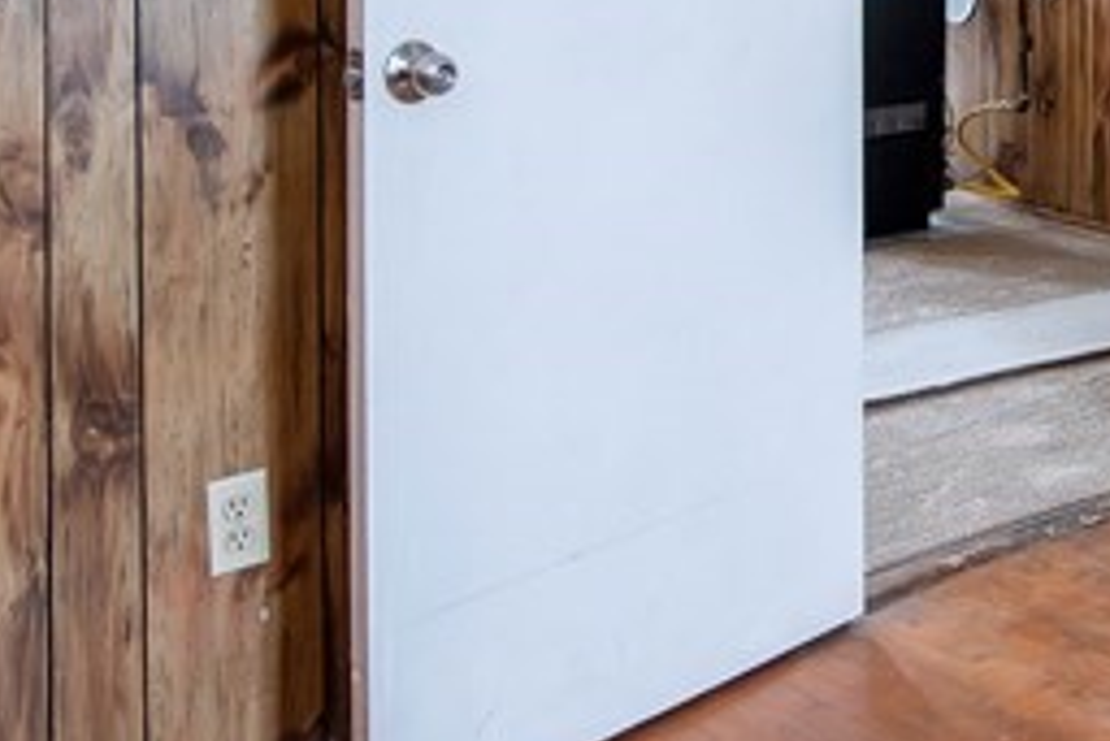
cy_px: -165
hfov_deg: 27.5
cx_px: 1340
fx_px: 1974
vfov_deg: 19.9
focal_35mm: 64
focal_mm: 16
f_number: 5.6
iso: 720
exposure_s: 1/125
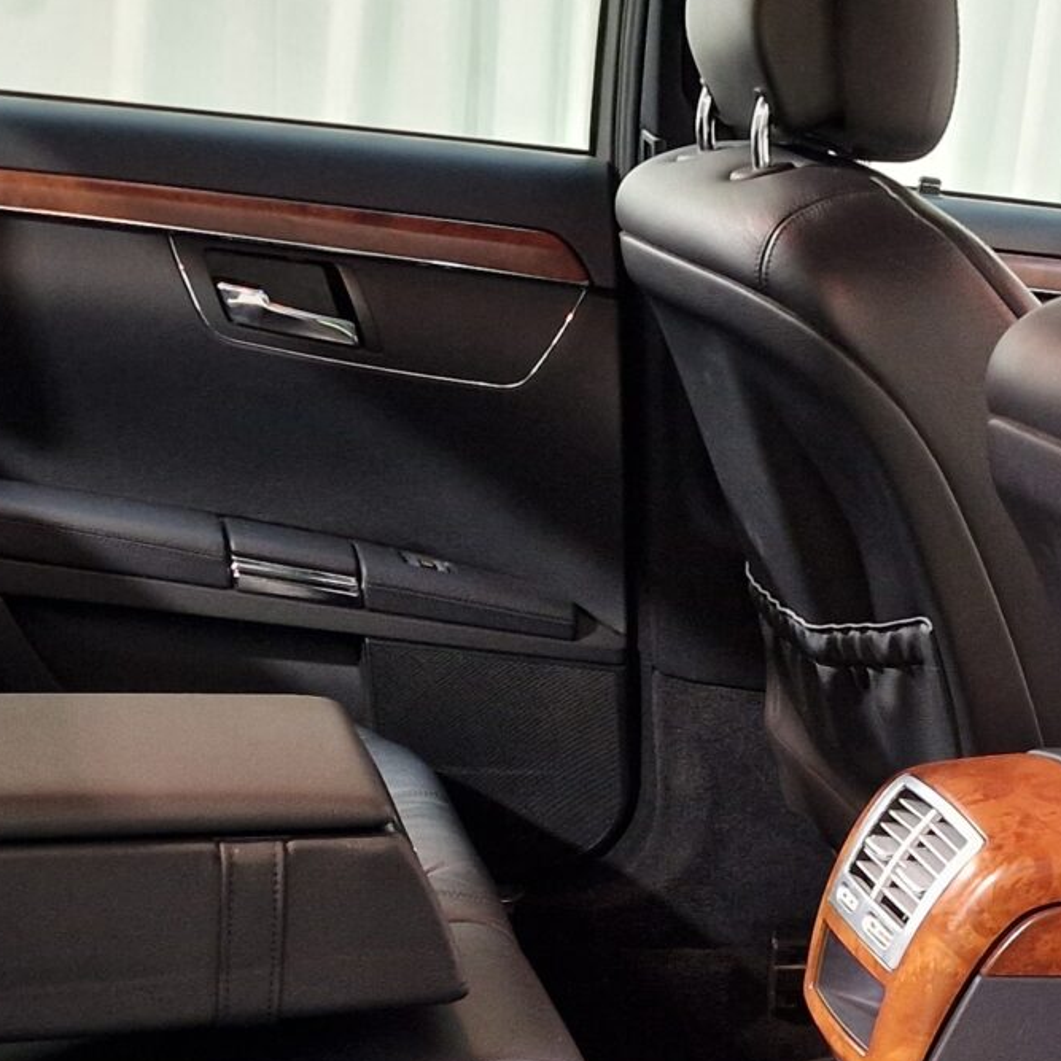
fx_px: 2705
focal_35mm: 78
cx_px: 563
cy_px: 829
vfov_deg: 21.9
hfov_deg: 22.2
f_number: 1.8
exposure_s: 1/33
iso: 400
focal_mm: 6.4
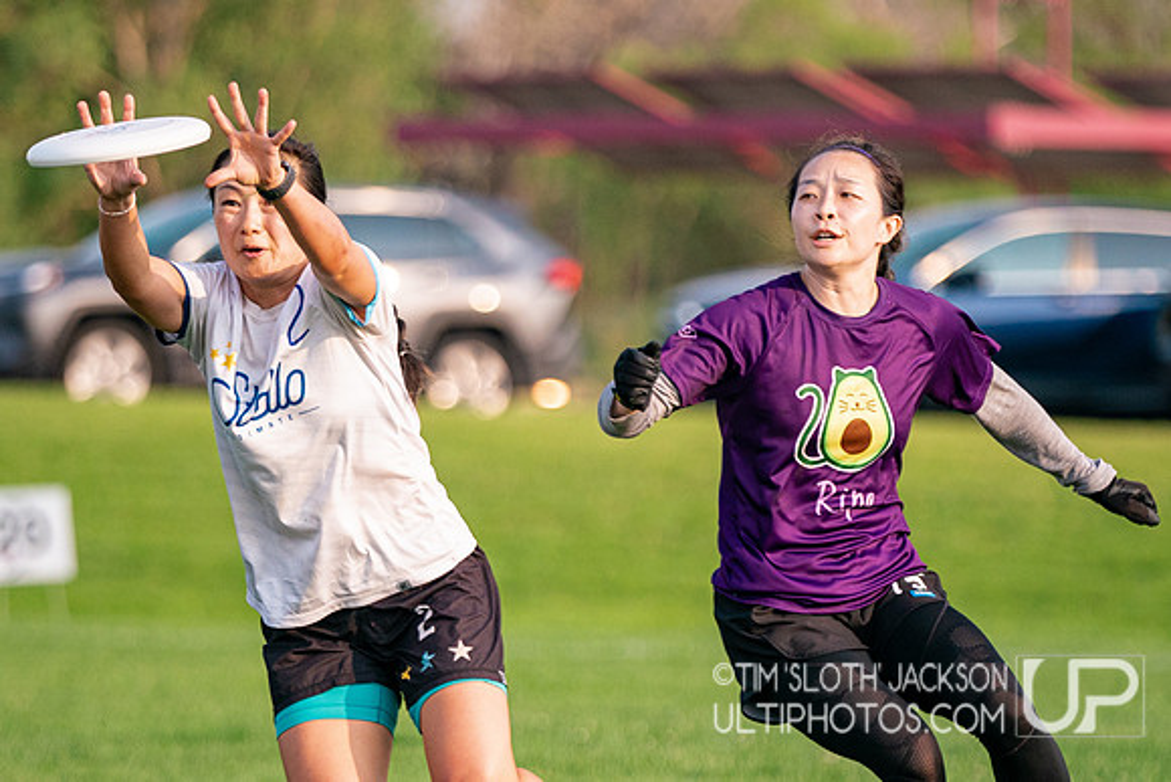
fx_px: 11028
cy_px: 550
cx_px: 584
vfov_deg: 4.1
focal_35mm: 339
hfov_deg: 6.1
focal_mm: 184
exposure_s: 1/6400
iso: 640
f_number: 2.8
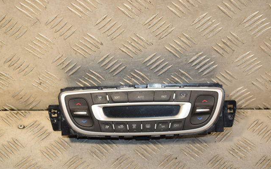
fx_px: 546
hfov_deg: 27.9
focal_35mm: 74
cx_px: 135
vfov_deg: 17.6
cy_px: 87
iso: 800
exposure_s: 1/200
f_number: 6.3
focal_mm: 48
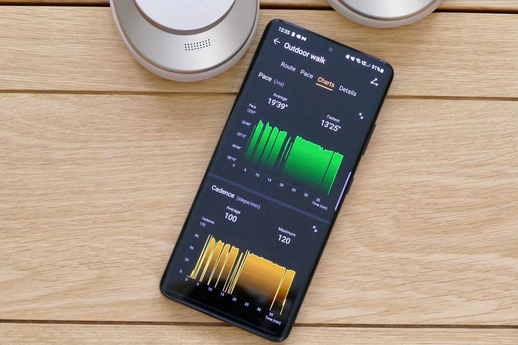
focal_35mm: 107
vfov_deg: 12.8
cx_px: 259
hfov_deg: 19.1
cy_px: 172
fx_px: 1539
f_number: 4.5
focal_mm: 39.2
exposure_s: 1/50
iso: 1600
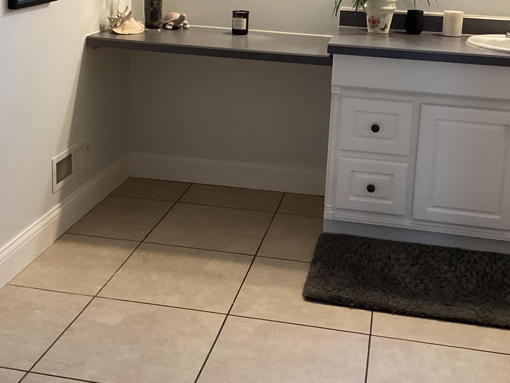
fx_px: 751
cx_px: 252
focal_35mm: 51
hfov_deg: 37.5
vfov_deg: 27.9
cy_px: 74
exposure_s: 1/60
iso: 250
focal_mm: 3.3
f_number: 2.4
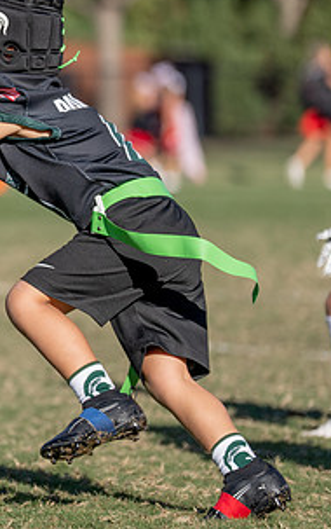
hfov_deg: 3.8
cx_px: -311
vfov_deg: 6.1
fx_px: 4939
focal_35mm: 343
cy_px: 165
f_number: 2.8
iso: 100
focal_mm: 135
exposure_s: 1/2000
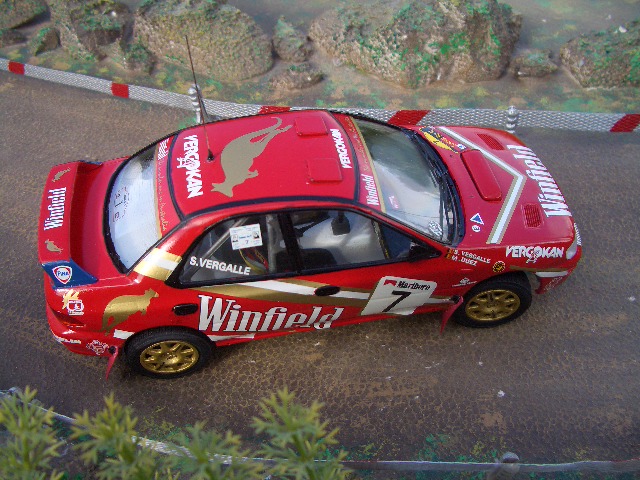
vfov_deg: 40.7
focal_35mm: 35
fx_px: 647
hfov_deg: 52.6
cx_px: 320
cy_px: 240
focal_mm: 5.8
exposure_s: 1/320
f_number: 2.6
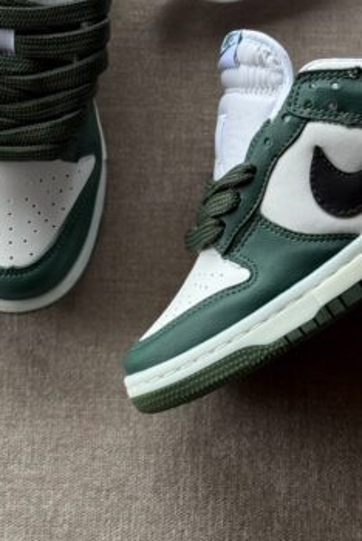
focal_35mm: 114
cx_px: 207
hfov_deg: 12.0
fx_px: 1716
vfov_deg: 17.8
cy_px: 147
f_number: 1.78
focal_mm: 6.76
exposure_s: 1/70
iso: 100
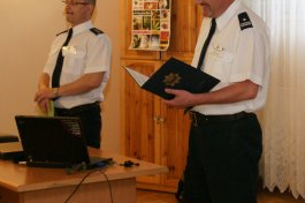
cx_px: 280
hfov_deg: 19.6
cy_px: 73
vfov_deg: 13.4
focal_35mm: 102
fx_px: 863
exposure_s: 1/60
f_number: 5.6
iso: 800
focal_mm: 30
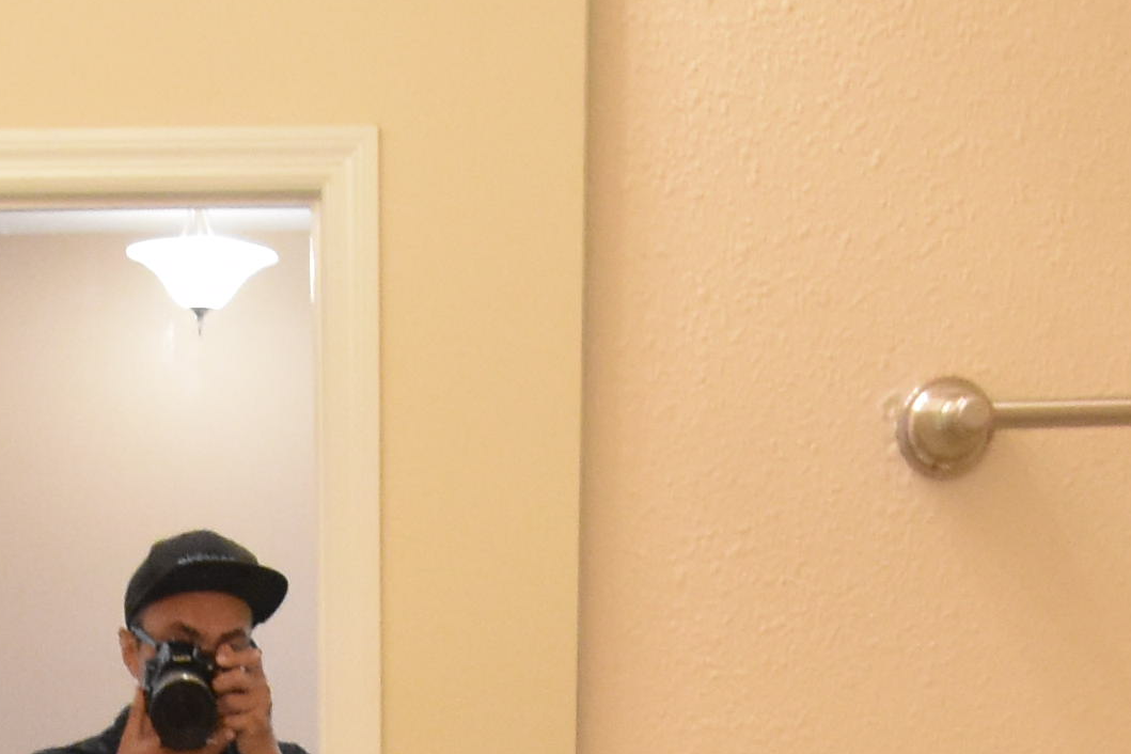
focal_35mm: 85
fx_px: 2670
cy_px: 1481
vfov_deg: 13.8
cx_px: 317
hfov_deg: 23.7
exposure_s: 1/60
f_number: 3.5
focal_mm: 10
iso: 2200
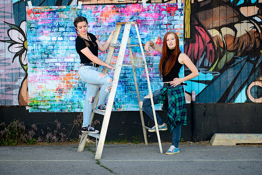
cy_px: 88
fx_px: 582
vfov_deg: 17.1
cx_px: 131
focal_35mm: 80
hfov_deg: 25.4
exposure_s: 1/320
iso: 125
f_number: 4.5
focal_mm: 80
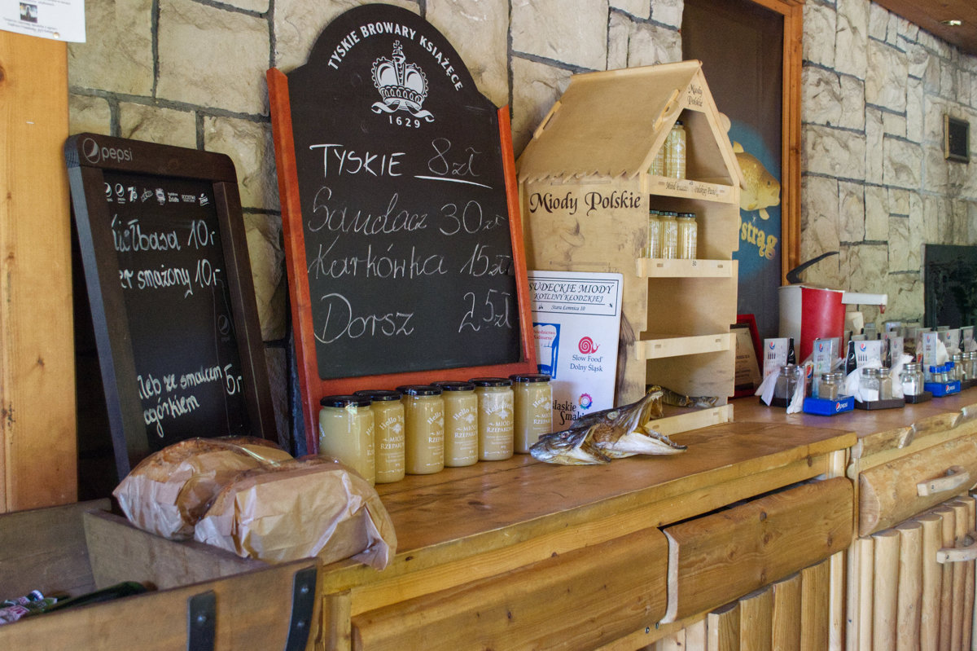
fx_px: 1058
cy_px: 326
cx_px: 488
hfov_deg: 49.6
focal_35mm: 39
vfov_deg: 34.2
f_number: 5
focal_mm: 26
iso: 3200
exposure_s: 1/40
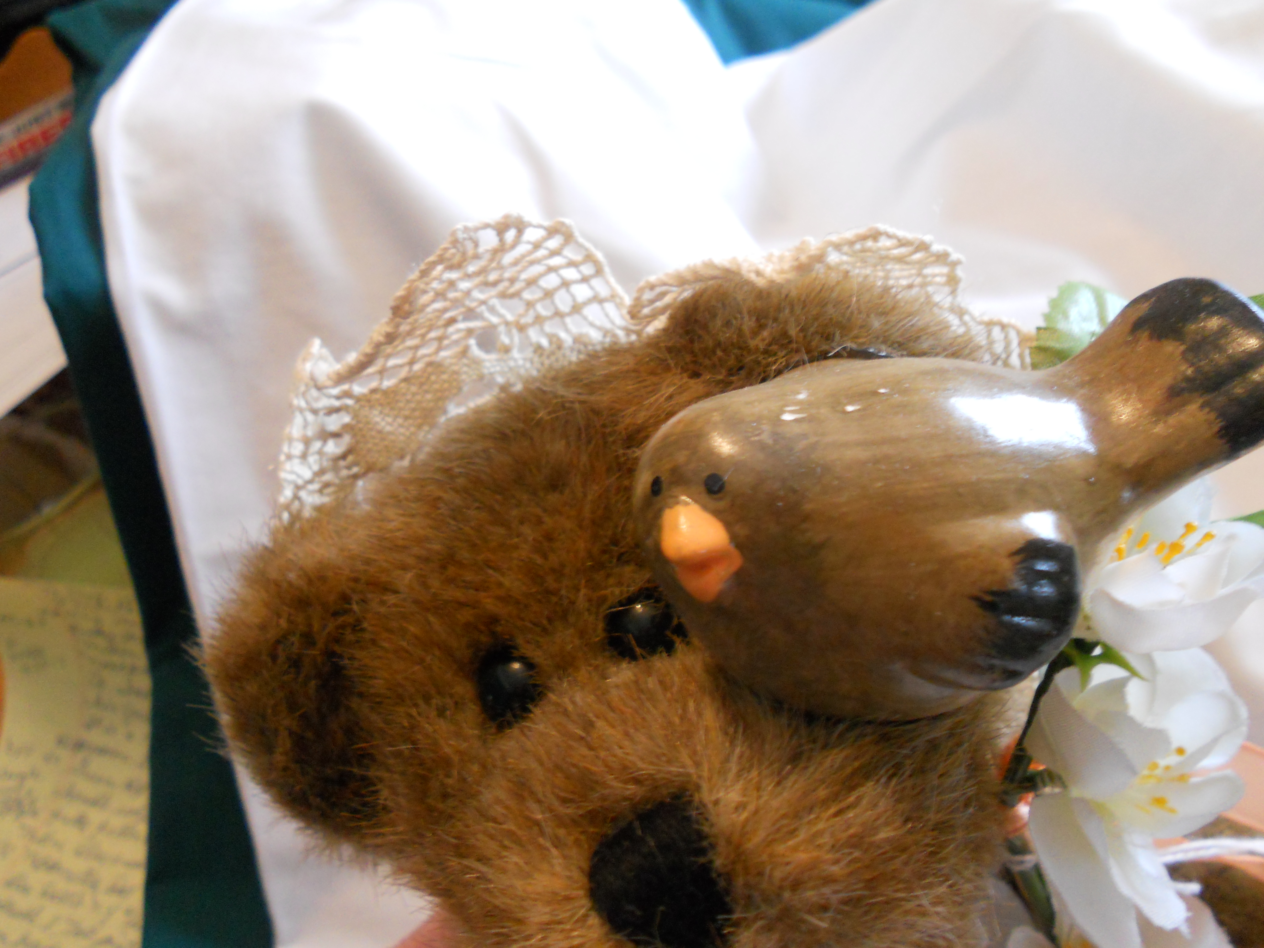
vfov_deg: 44.2
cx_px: 632
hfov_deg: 56.8
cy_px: 474
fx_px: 1168
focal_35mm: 32
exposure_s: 1/30
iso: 400
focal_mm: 5.8
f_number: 3.5
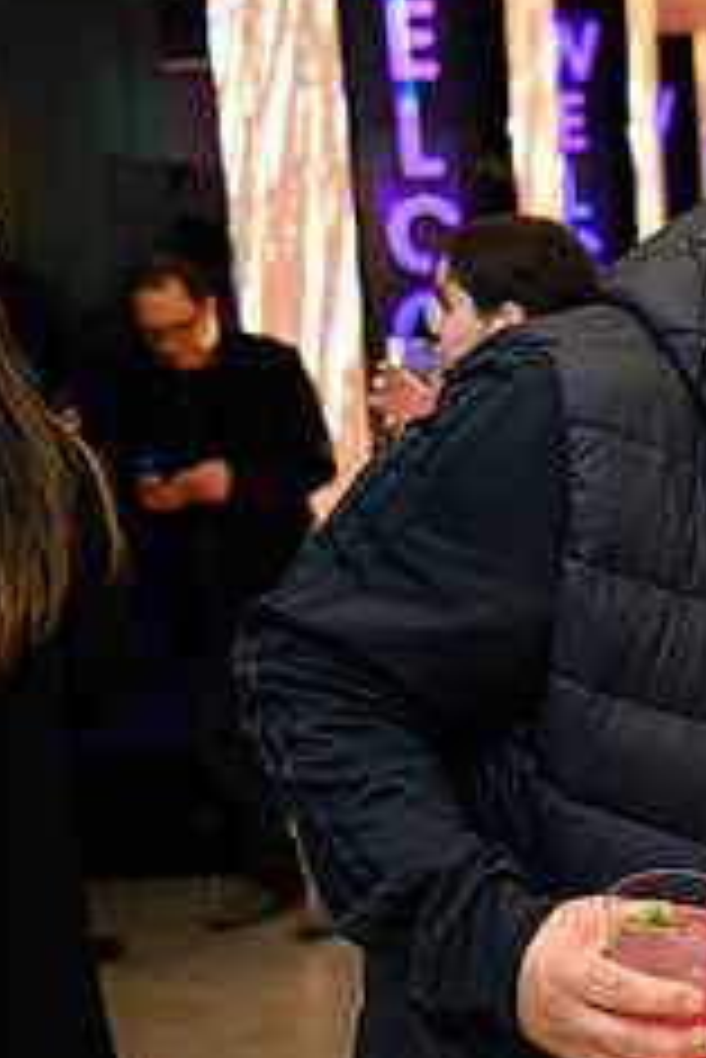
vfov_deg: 29.1
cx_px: 1061
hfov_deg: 17.7
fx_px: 2027
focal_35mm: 69
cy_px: 662
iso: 800
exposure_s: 1/200
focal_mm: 28
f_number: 3.2
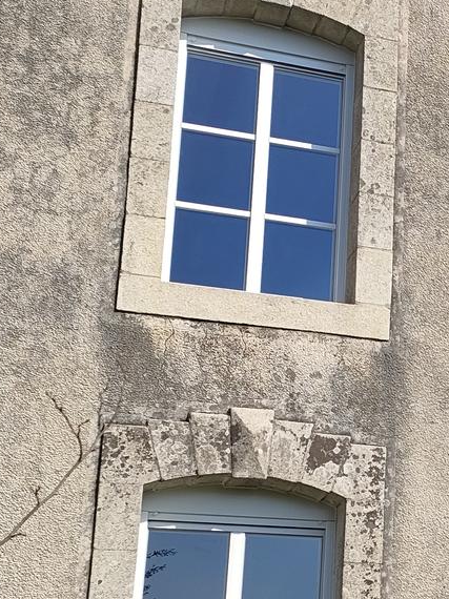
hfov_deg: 15.0
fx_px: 1575
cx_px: 674
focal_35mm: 91
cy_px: 364
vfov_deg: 21.5
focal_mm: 4.73
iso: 100
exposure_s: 1/1890
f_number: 1.7
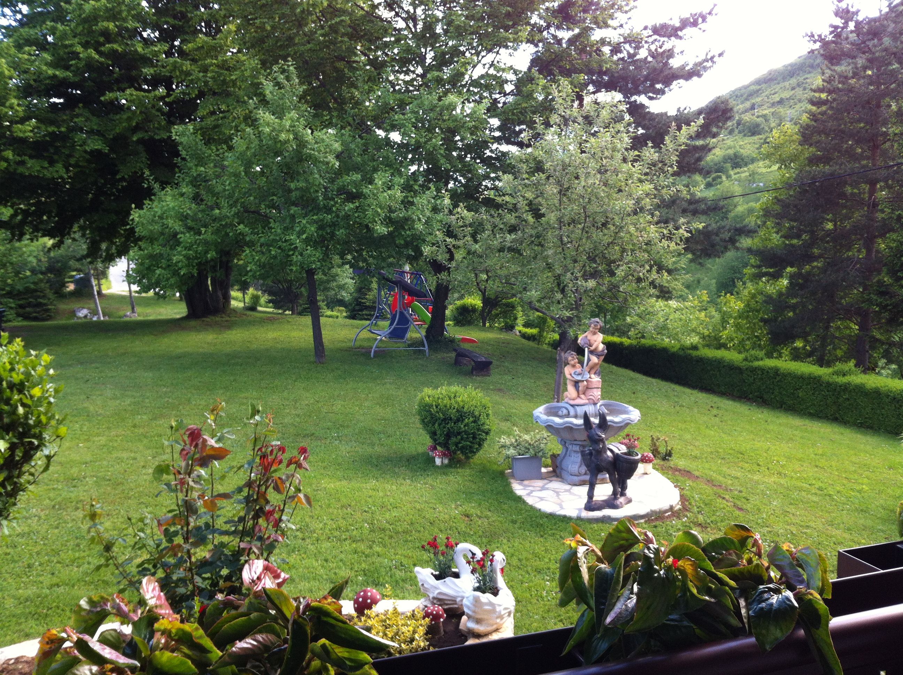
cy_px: 338
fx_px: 912
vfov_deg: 40.6
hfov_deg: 52.7
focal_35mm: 35
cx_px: 452
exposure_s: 1/100
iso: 80
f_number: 2.8
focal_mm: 3.85
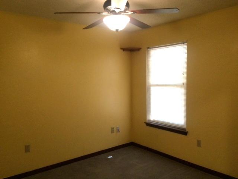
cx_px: 119
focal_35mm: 29
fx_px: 199
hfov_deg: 61.7
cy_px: 90
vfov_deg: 48.2
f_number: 2.2
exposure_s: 1/30
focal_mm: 4.15
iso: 160
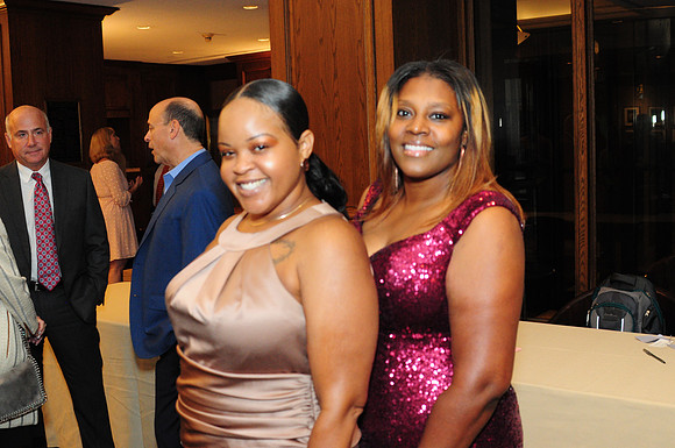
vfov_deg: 31.8
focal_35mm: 42
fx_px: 786
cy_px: 224
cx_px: 338
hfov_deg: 46.5
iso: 1600
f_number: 4.5
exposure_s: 1/60
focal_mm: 28
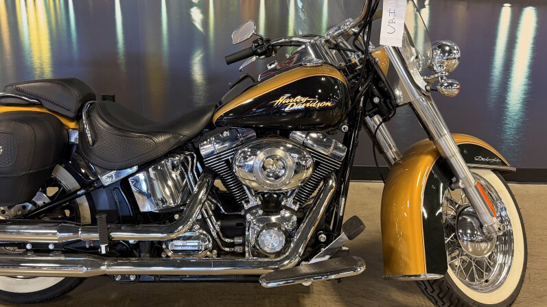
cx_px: 245
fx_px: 508
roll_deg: +1.8
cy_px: 122
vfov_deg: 33.6
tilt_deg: -18.1
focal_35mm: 35
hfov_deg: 56.5
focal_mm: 6.76
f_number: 1.78
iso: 320
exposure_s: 1/60
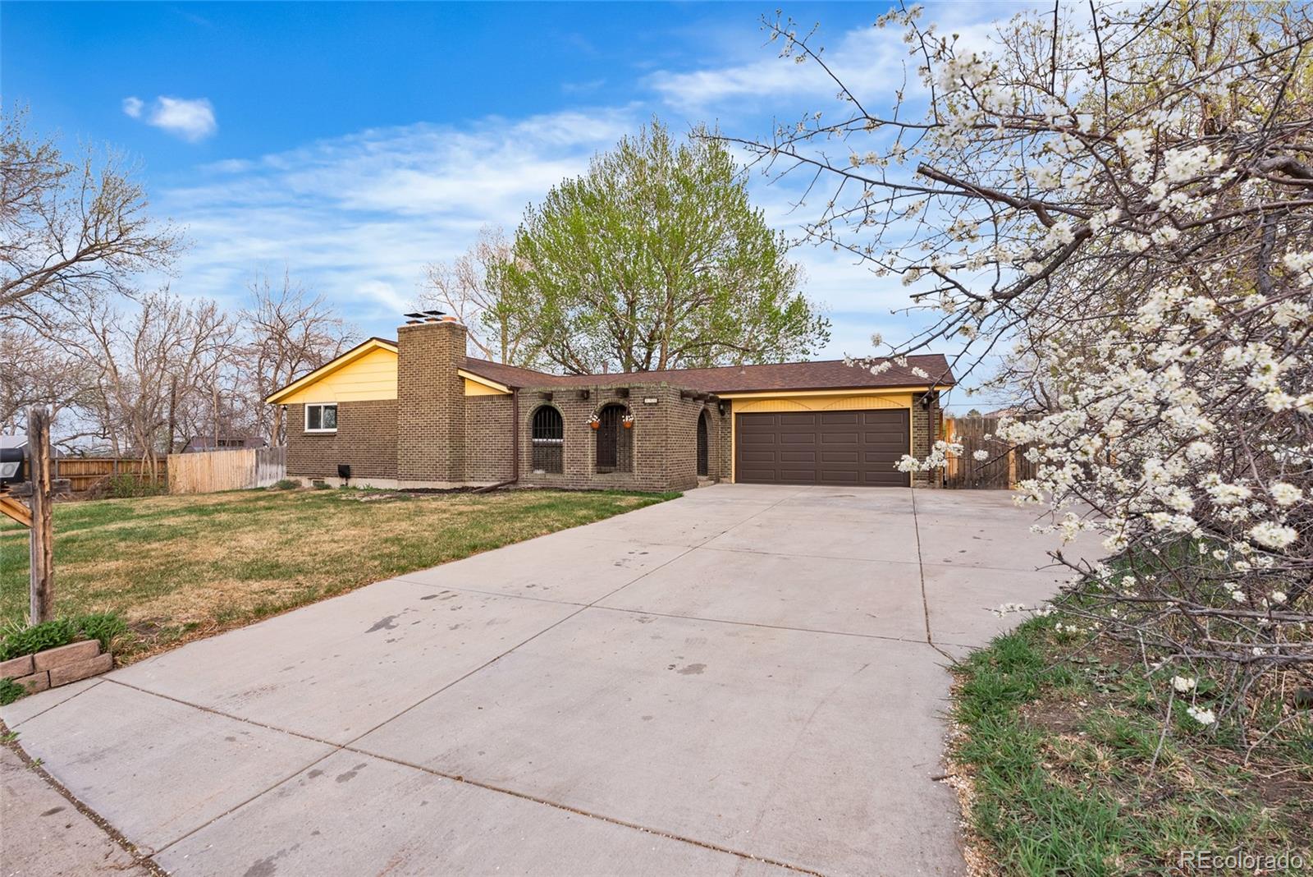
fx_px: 584
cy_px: 438
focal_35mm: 16
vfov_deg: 73.8
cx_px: 656
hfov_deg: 96.7
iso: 200
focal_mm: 16
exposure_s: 1/13
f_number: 8
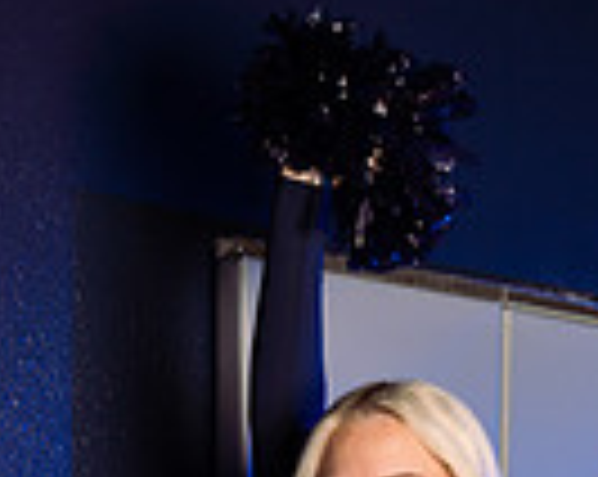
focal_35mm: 124
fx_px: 2191
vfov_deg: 11.1
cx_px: 477
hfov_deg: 15.4
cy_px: 990
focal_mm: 39
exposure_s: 1/250
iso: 100
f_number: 5.6
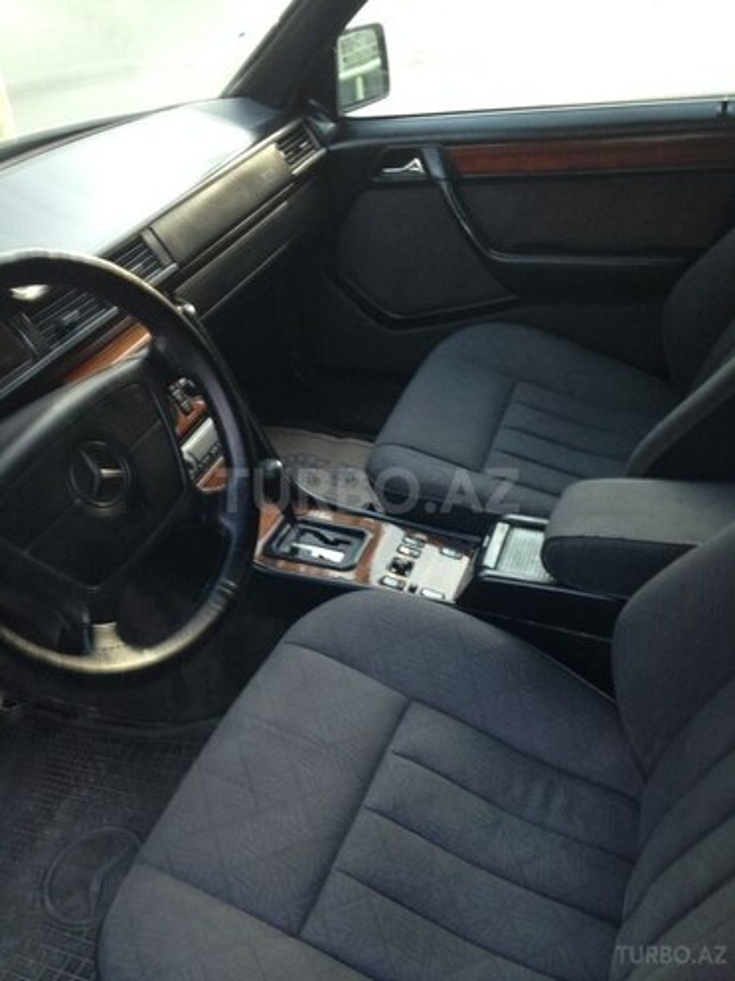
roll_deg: +4.2
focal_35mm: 33
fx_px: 934
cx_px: 368
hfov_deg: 42.9
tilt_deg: -35.8
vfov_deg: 55.4
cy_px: 490
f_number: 2.4
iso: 125
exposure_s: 1/20
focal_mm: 4.12
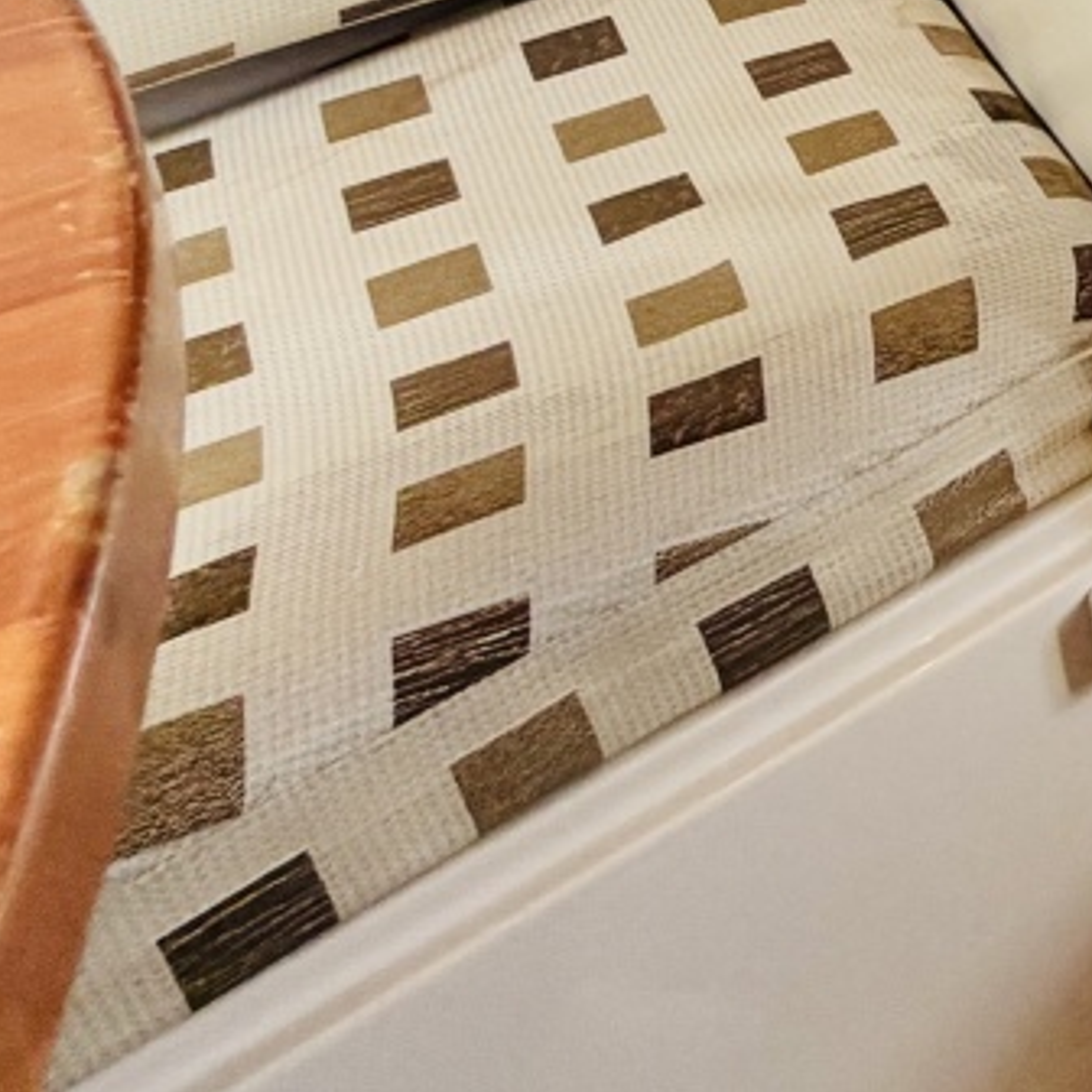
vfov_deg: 24.7
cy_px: -384
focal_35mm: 59
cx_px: 2028
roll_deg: +3.4
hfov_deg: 20.0
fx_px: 2106
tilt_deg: -14.2
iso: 80
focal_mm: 2.22
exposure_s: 1/121
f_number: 2.2
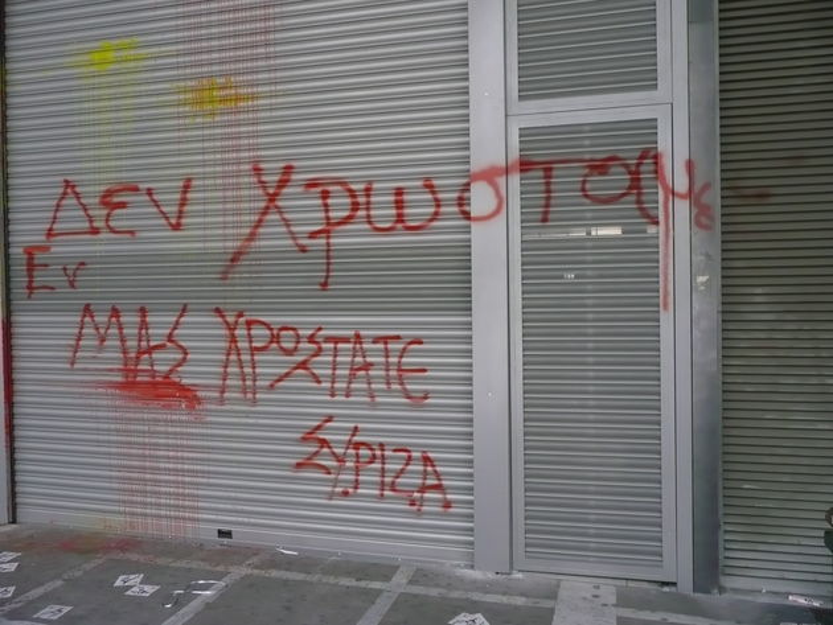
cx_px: 416
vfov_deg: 46.8
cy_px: 312
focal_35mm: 30
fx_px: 722
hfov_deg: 59.9
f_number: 3.4
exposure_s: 1/125
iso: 250
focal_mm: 4.9
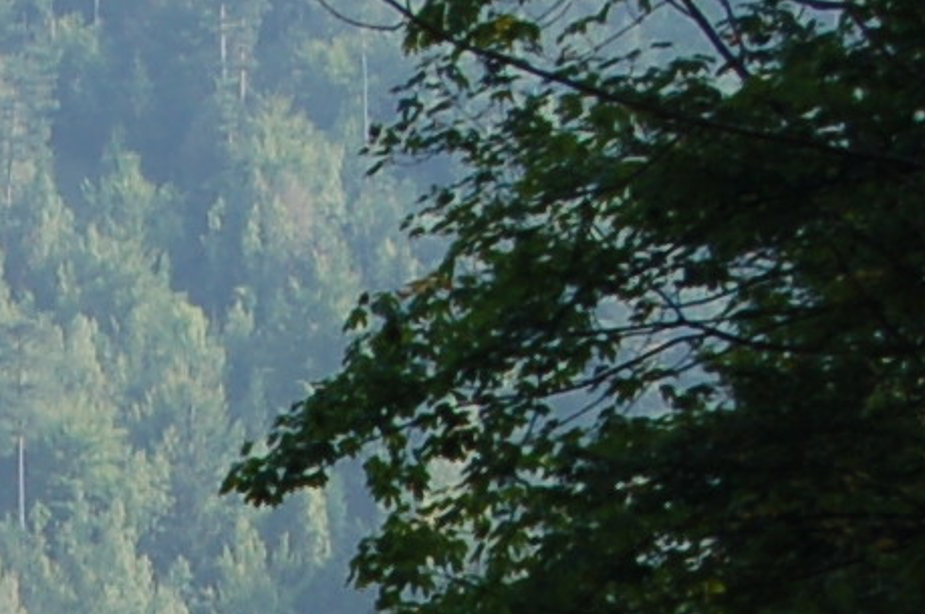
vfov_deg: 2.5
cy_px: 1914
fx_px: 13867
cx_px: -1133
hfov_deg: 3.8
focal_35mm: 540
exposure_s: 1/250
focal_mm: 55
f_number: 7.1
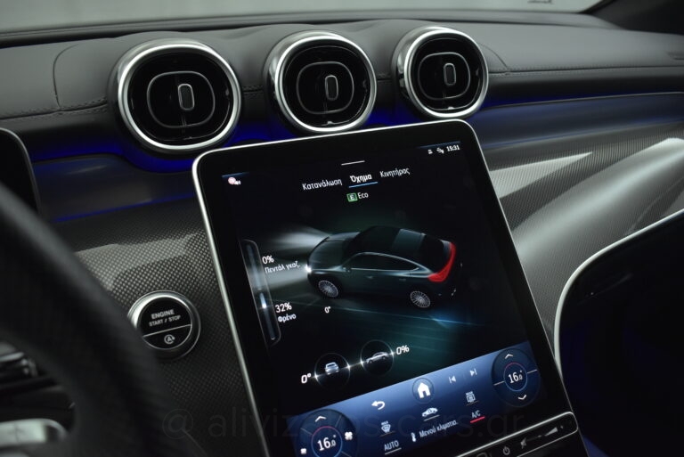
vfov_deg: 40.0
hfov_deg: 57.2
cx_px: 342
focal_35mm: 33
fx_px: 627
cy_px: 228
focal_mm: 22
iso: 1600
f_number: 3.8
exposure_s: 1/100
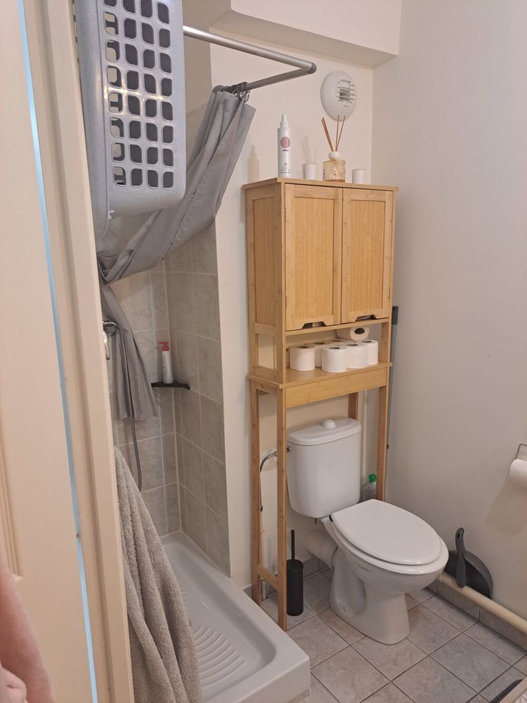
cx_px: 264
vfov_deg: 71.6
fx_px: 487
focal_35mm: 24
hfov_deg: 56.8
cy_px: 352
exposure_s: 1/50
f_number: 1.8
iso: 200
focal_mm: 5.23
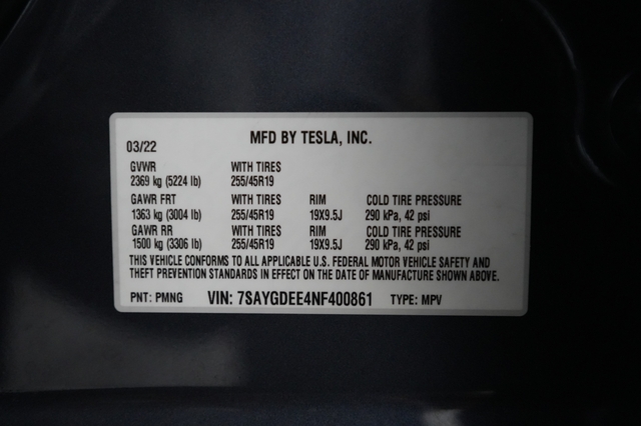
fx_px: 498
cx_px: 320
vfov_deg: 46.4
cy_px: 213
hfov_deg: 65.5
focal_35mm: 28
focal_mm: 28
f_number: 2.8
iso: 8000
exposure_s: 1/160
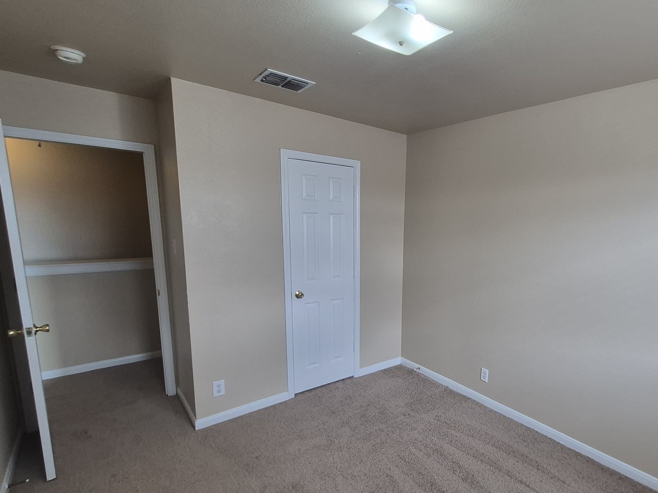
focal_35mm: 18
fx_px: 342
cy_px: 273
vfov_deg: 71.4
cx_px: 430
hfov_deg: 85.2
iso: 125
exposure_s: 1/60
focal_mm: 1.74
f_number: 2.2
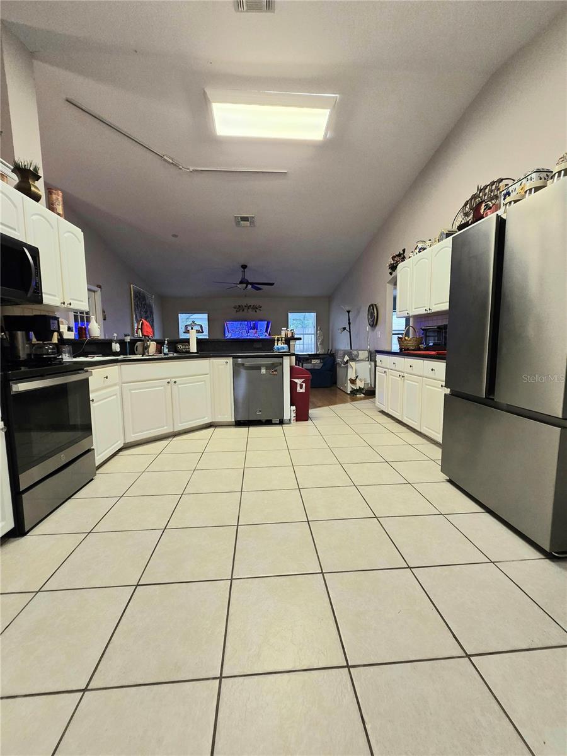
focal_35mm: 13
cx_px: 284
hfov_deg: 89.9
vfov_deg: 106.2
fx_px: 284
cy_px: 378
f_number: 2.2
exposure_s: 1/60.2
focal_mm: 2.2
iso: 200
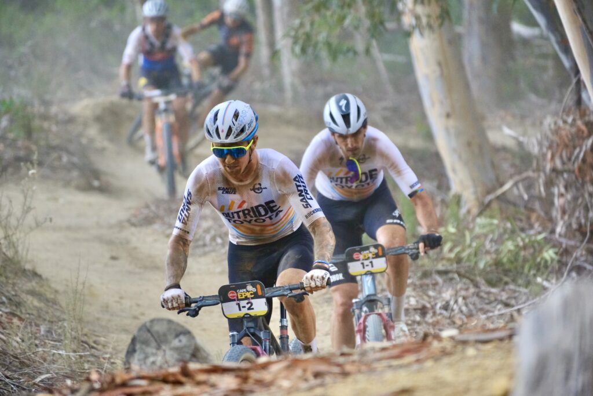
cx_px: 296
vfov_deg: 3.1
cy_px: 198
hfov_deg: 4.6
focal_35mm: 450
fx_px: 7413
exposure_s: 1/500
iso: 1600
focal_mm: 300
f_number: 5.6
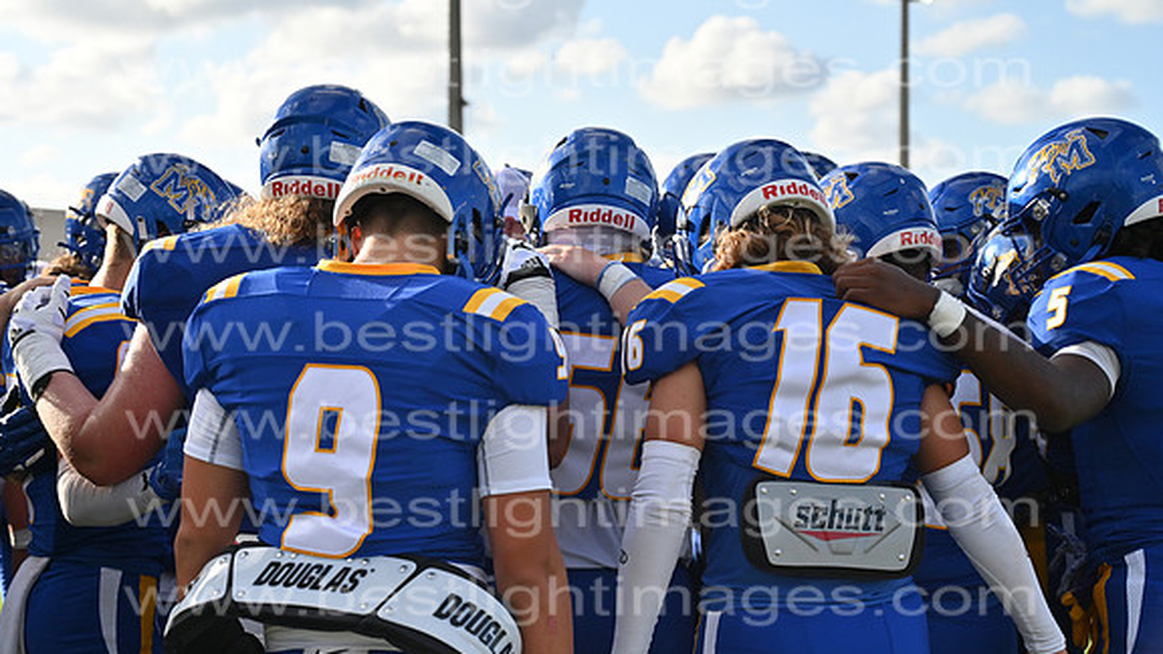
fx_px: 1789
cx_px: 582
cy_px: 293
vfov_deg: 20.7
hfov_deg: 36.0
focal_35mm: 58
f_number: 4
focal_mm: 55
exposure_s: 1/8000
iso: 800
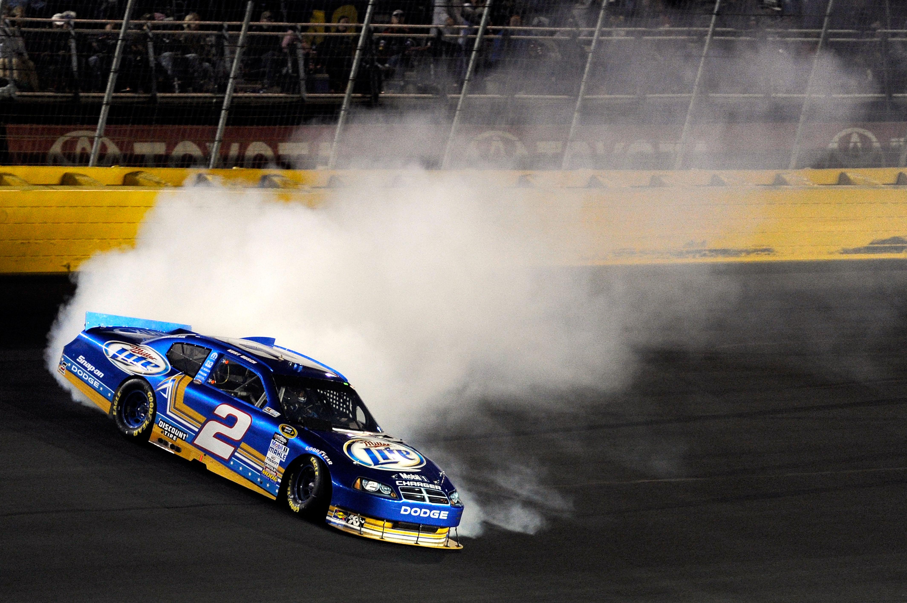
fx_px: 5036
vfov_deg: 6.9
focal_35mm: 200
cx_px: 454
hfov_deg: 10.3
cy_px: 302
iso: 3200
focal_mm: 200
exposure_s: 1/800
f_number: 2.8
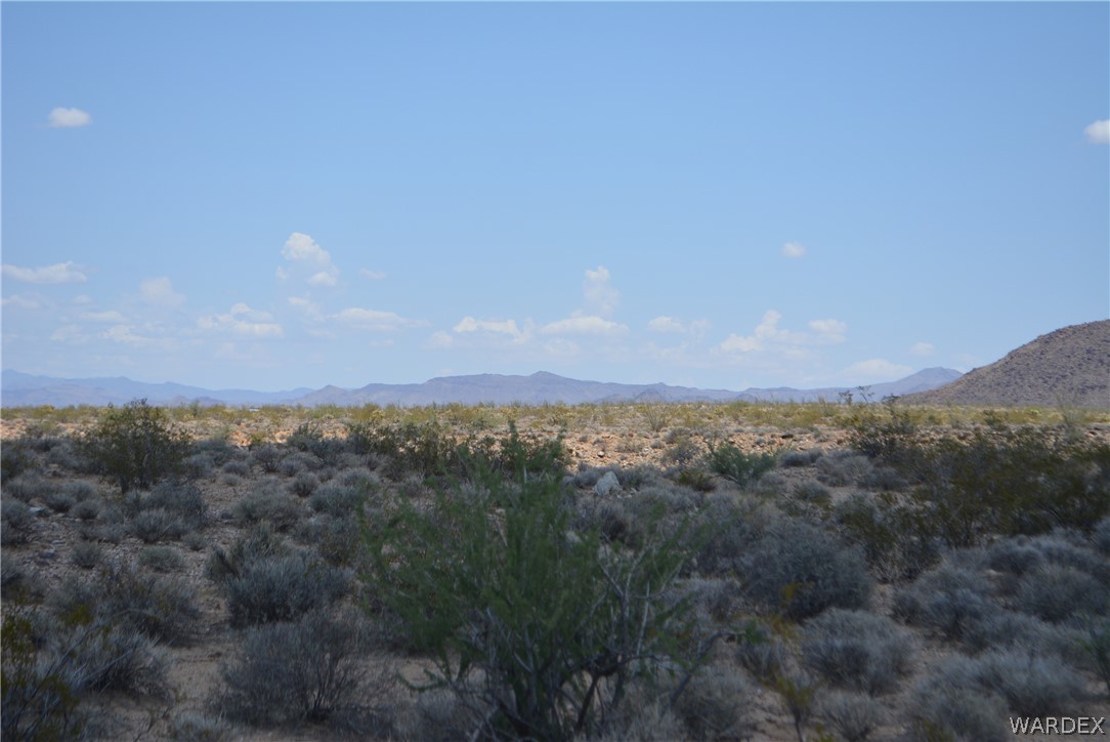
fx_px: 2545
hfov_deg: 24.6
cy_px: 371
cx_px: 555
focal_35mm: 82
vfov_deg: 16.6
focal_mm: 55
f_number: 7.1
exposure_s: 1/1600
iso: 400
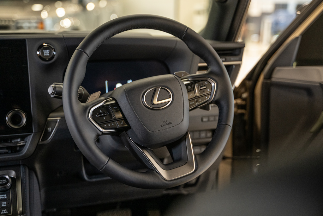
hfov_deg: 40.3
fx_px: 440
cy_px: 108
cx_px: 162
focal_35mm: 49
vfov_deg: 27.5
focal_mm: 49
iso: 1600
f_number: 2.8
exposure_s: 1/125
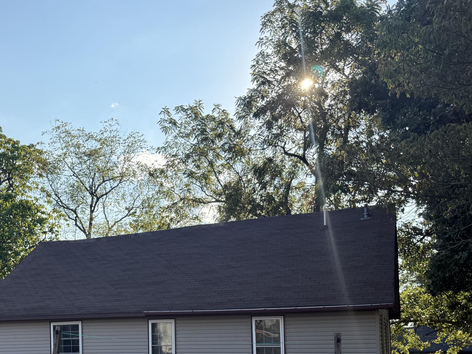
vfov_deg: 31.4
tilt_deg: +3.4
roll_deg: +1.0
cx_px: 93
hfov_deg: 41.1
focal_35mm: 44
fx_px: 600
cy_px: 318
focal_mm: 6.76
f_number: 1.78
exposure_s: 1/3584
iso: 100
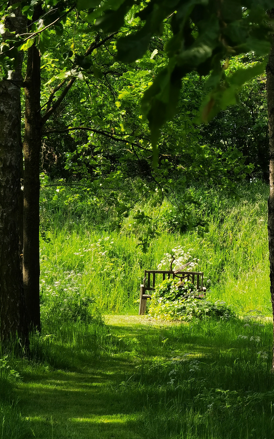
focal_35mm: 217
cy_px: 211
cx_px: 181
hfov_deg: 6.0
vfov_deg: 9.7
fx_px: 2592
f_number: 3.4
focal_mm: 14.46
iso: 50
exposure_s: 1/181
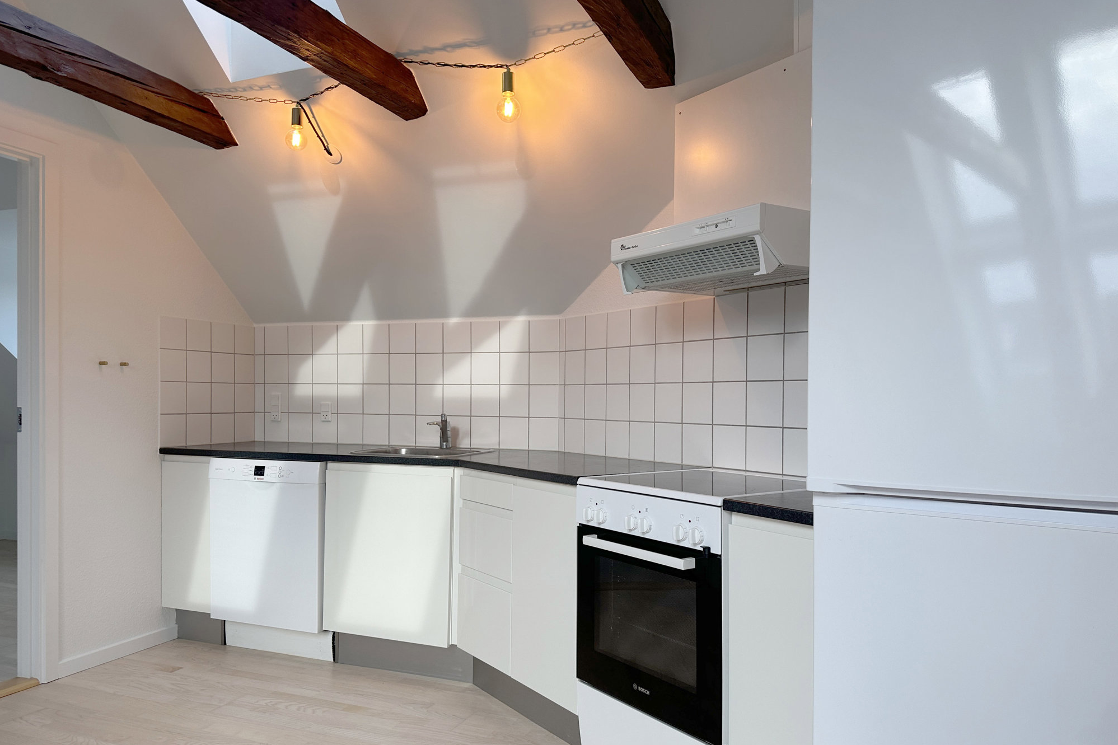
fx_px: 776
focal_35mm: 25
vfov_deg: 51.2
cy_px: 414
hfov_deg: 71.5
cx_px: 559
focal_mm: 6.86
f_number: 1.78
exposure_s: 1/100
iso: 80
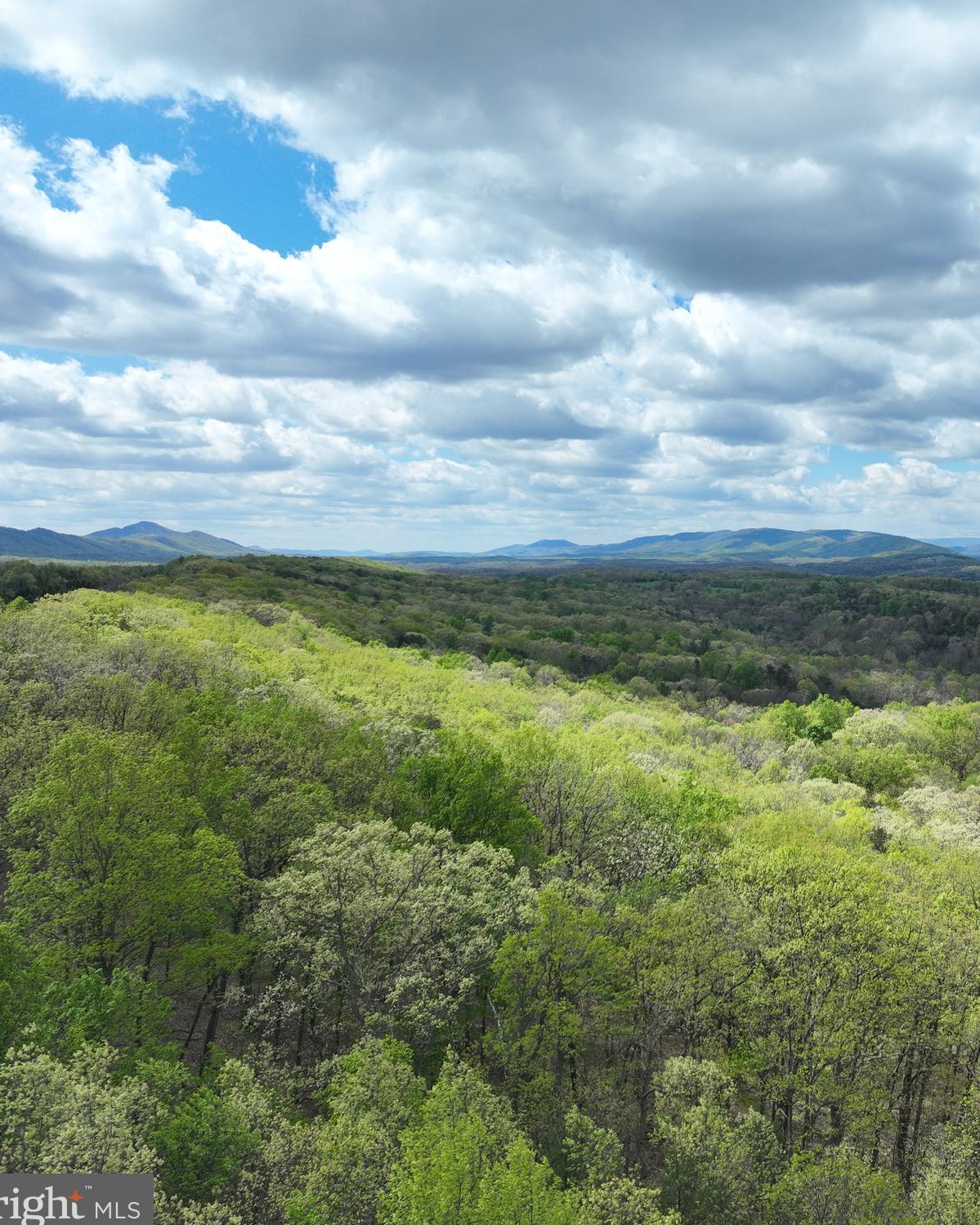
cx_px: 787
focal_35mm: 32
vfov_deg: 55.7
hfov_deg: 43.6
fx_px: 1160
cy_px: 614
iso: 190
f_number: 2.8
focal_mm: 12.29
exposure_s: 1/2500
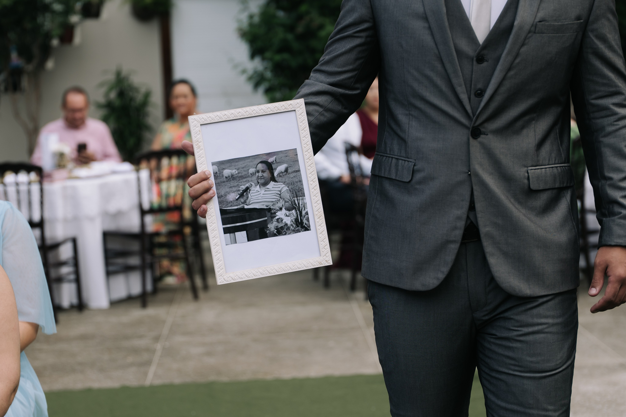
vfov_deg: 15.5
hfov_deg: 23.1
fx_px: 1528
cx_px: 233
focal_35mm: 88
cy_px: 262
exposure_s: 1/320
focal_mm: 67
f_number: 2.8
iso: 250
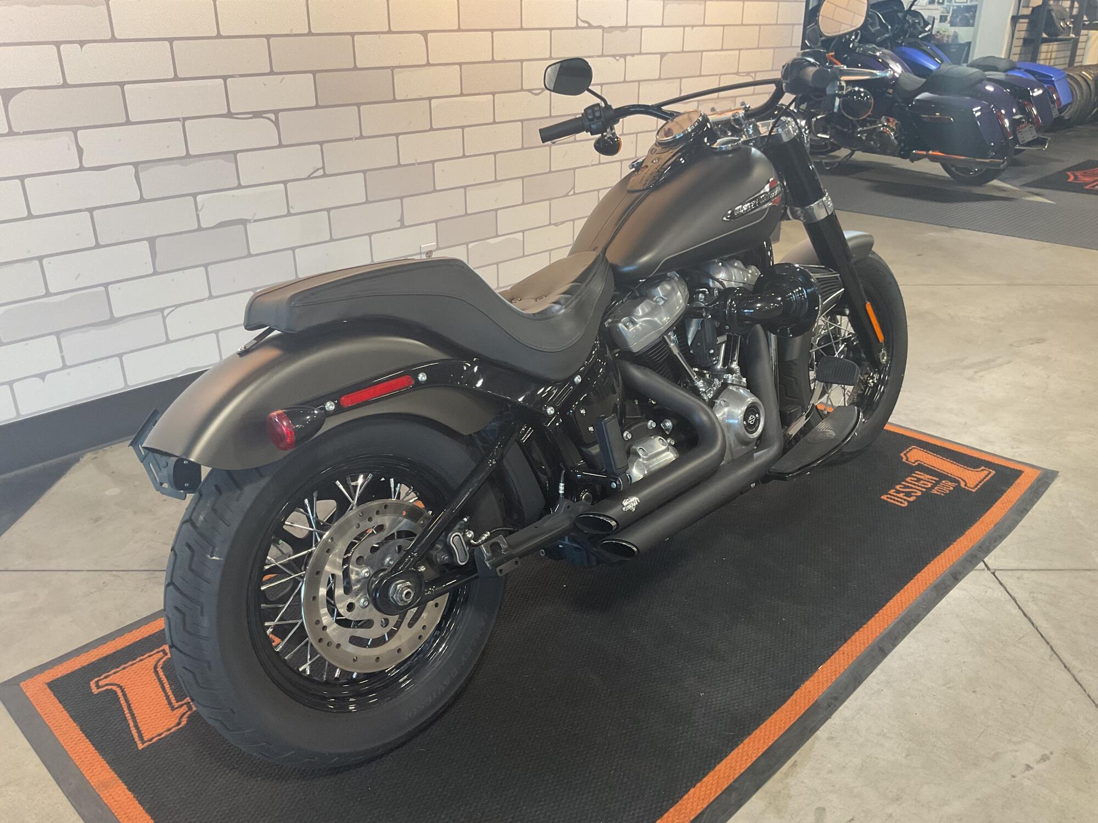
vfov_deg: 48.2
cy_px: 412
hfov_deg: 61.7
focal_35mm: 29
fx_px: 920
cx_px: 549
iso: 80
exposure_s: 1/50
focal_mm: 3
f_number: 1.8
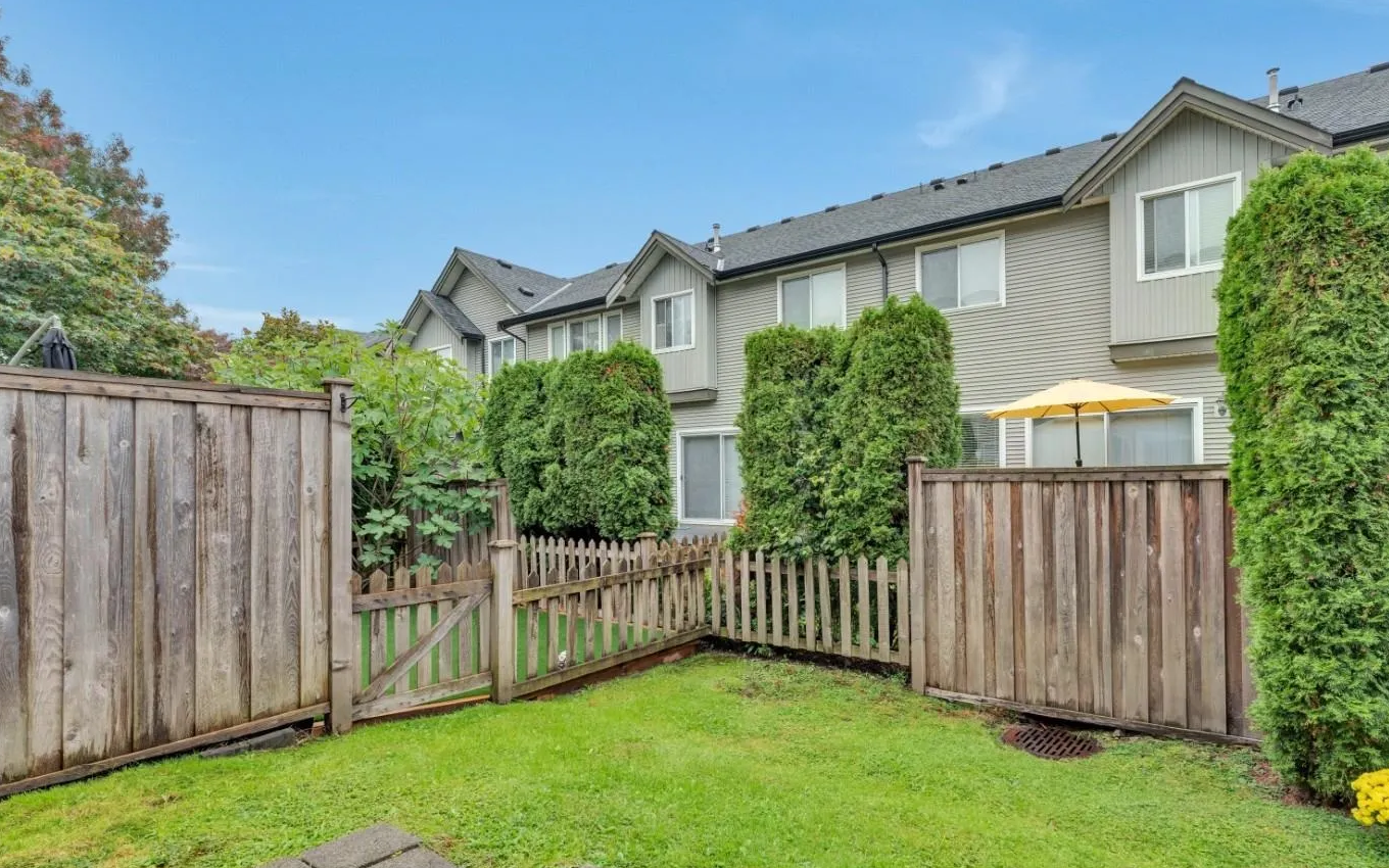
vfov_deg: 67.9
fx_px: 644
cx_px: 793
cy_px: 466
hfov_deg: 93.7
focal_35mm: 17
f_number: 8
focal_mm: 14
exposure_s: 1/125
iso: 400
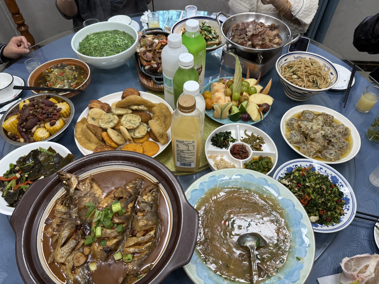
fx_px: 263
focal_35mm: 24
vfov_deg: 56.8
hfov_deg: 71.6
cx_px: 190
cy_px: 142
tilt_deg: -51.5
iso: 80
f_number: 1.78
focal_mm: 6.76
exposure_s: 1/100
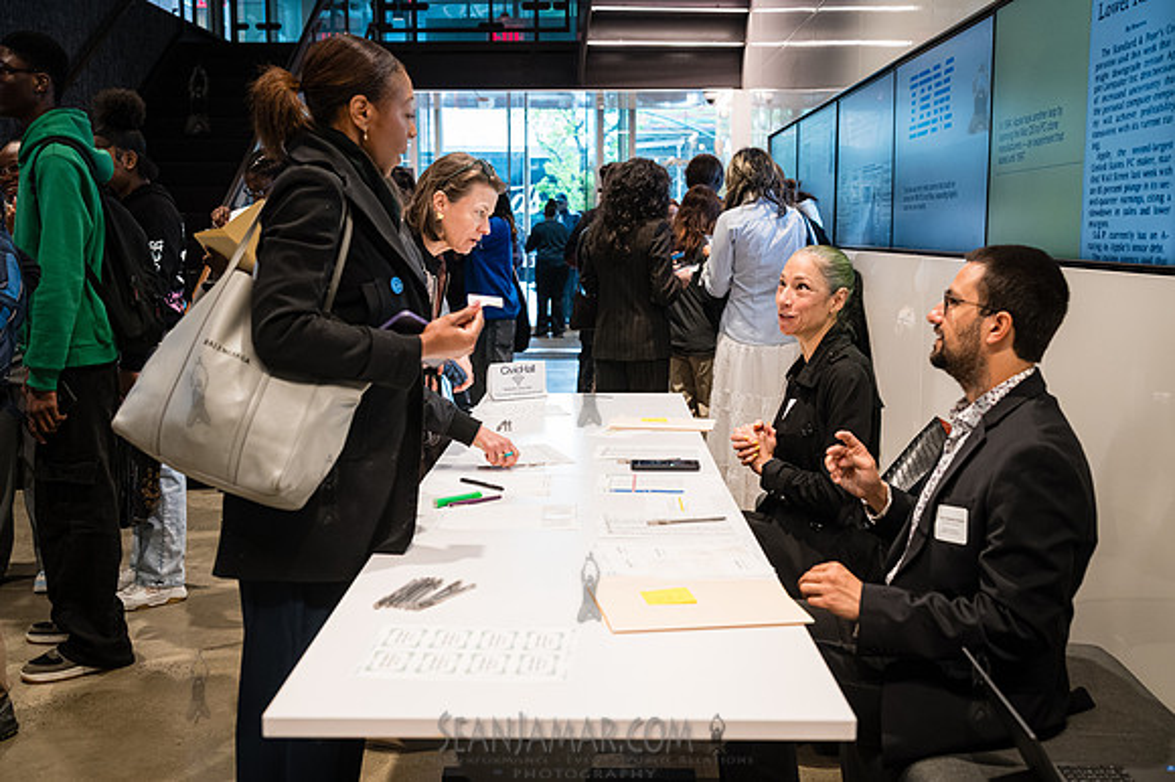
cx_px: 588
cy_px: 391
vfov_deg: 35.6
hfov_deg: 51.5
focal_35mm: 37
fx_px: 1218
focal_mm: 37
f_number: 4
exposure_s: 1/320
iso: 5000
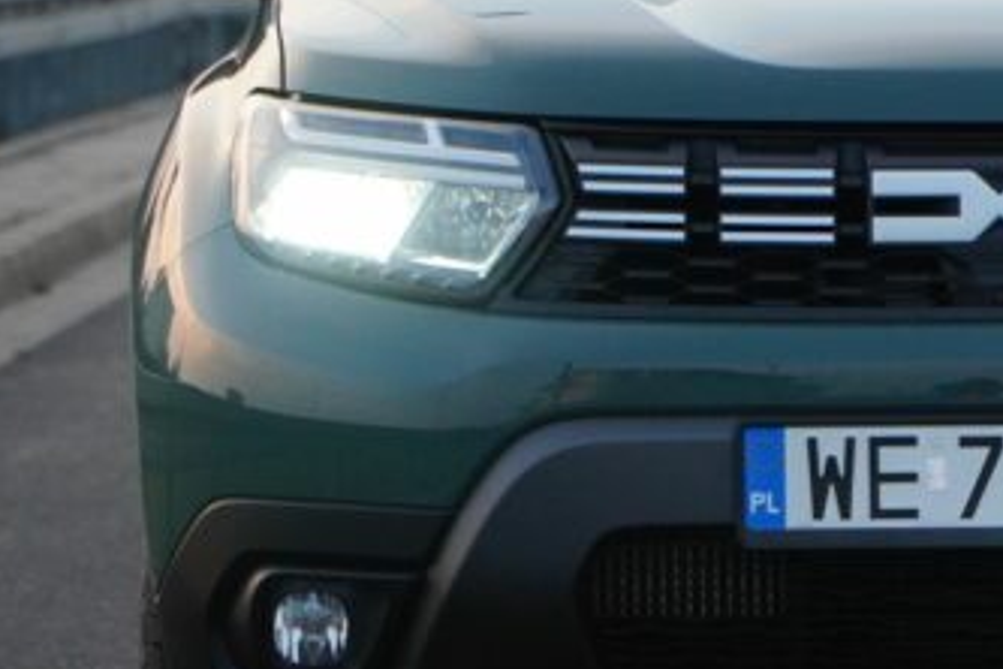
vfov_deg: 3.1
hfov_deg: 4.6
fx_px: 12468
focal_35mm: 448
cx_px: 1030
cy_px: 176
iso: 500
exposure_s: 1/160
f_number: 4
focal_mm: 97
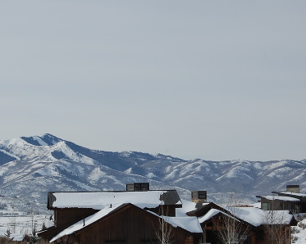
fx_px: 1005
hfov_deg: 17.3
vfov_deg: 13.9
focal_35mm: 111
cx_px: 126
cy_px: 158
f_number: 11
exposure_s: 1/500
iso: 200
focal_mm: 46
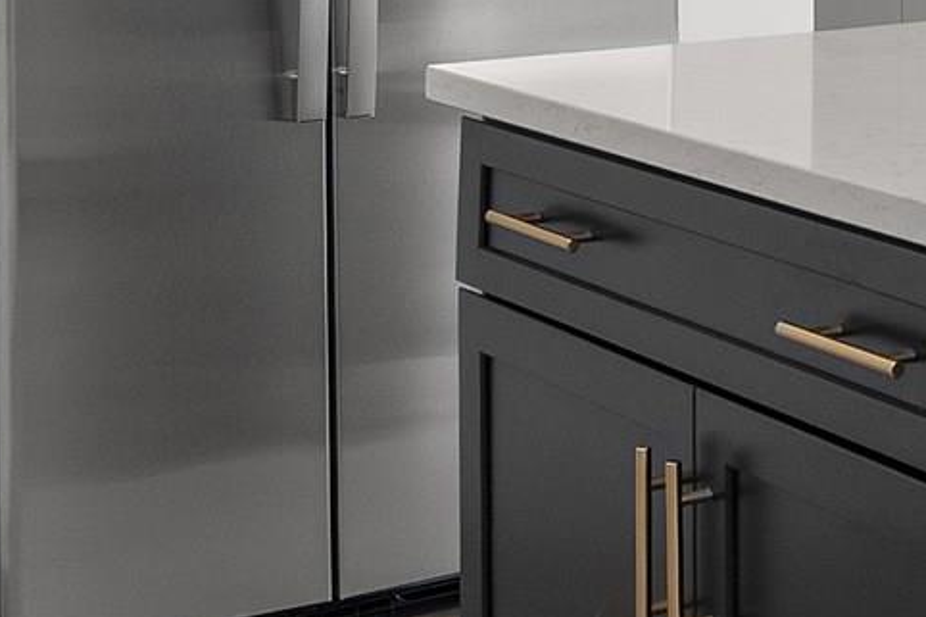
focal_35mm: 102
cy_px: -402
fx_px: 2623
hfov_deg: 18.5
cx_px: 1235
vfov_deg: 12.5
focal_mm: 16
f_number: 8
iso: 800
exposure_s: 1/50
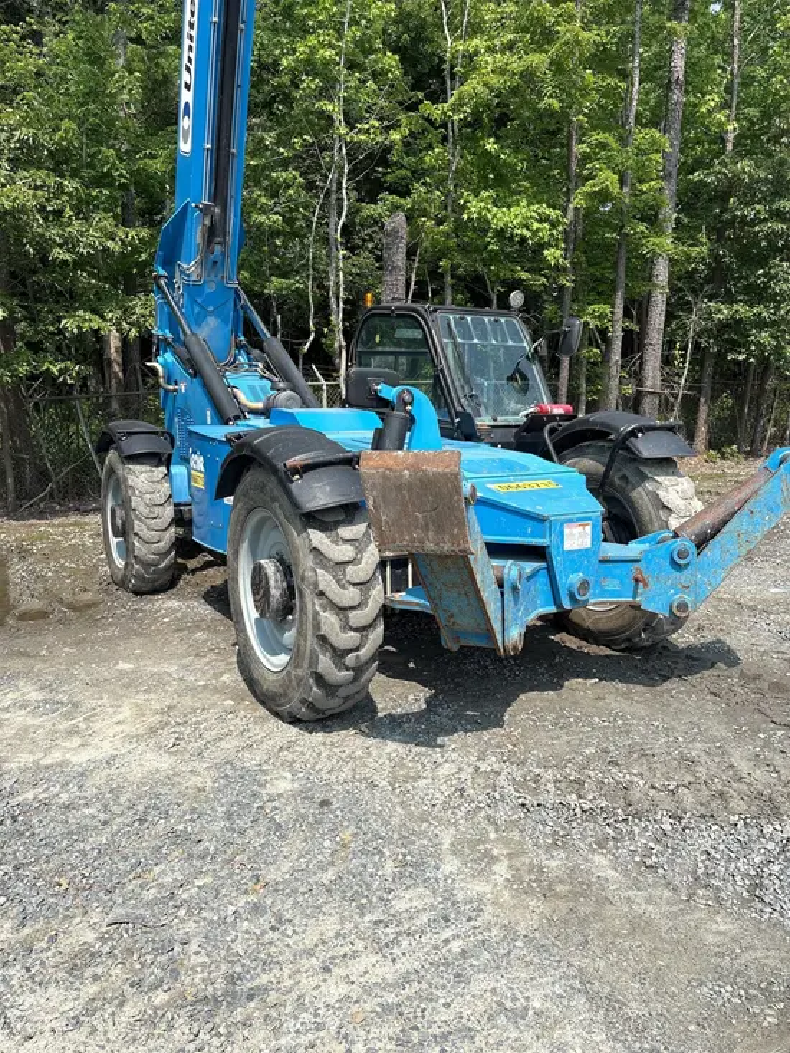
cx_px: 395
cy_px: 526
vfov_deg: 67.3
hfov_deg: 53.1
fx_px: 791
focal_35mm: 26
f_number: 1.6
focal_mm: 5.96
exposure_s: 1/2364
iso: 50
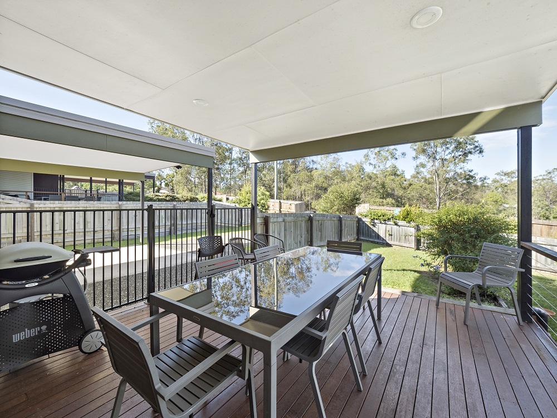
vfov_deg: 85.7
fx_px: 225
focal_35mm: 14
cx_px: 278
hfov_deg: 102.1
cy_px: 209
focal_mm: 7
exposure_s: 1/40
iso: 200
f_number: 5.6
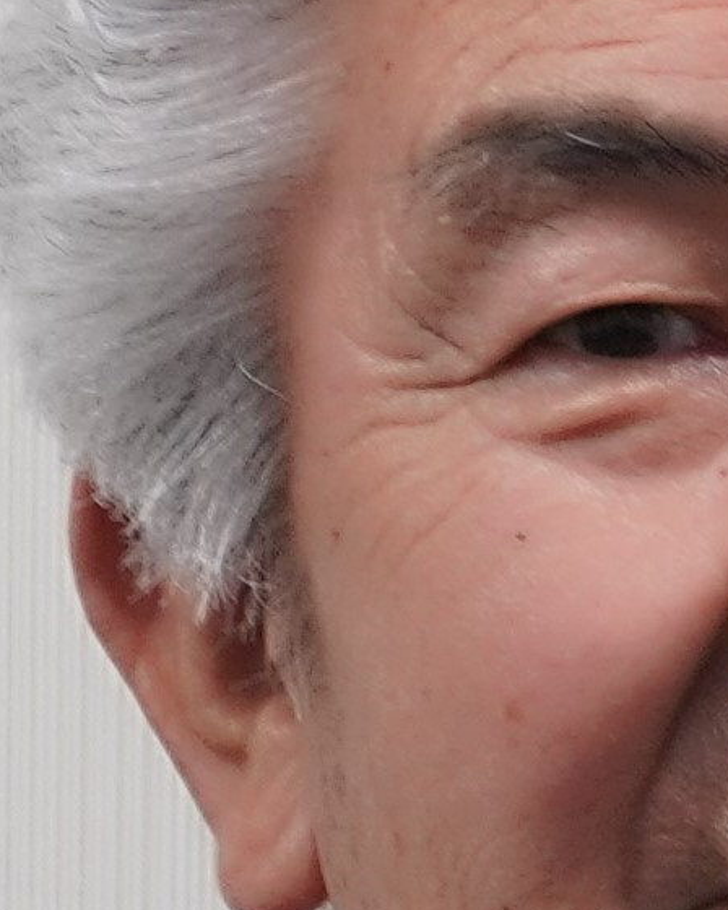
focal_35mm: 155
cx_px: 860
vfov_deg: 12.4
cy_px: 746
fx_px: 4169
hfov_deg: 9.8
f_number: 4.5
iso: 250
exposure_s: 1/50
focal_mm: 29
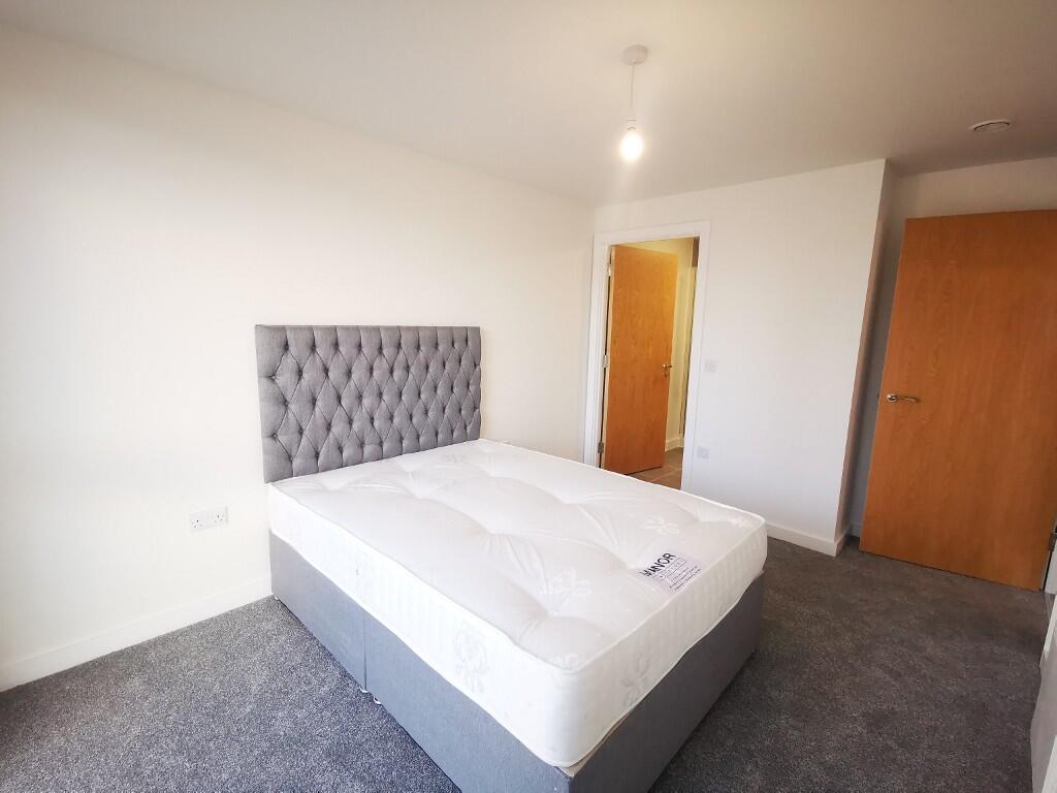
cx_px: 528
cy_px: 396
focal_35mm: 16
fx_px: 489
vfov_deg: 78.1
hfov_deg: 94.5
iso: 250
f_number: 2.2
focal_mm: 2.35
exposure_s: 1/60
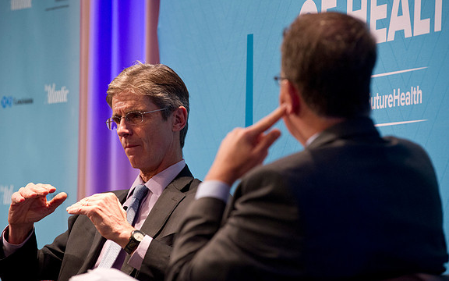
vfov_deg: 6.4
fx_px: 2509
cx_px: 224
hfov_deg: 10.2
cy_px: 137
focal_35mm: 205
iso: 2500
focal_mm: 200
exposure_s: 1/125
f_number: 4
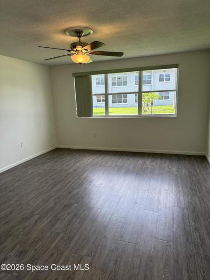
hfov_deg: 56.8
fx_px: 194
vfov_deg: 71.6
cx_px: 105
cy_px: 140
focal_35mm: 24
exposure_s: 1/223
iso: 64
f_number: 1.78
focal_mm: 6.86
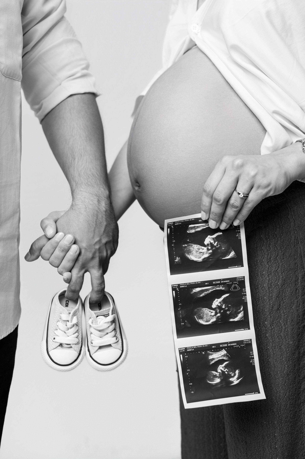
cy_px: 230
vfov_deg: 39.6
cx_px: 152
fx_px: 636
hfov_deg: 27.0
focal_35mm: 50
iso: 100
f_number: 3.5
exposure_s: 1/100
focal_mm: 50
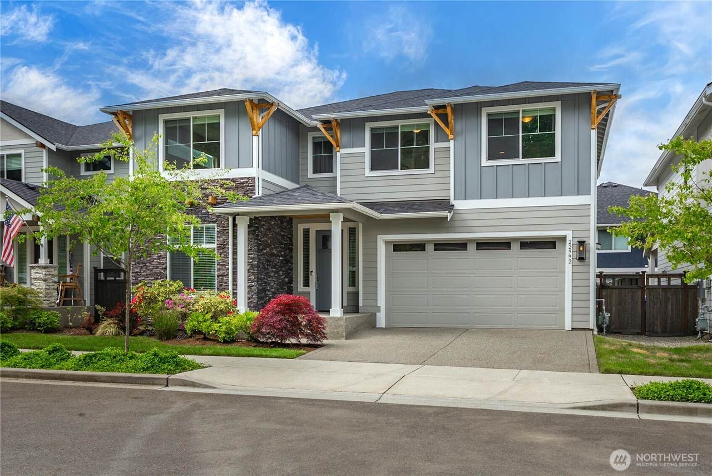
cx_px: 356
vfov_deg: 57.3
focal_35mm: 22
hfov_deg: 78.5
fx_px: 435
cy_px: 238
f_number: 7.1
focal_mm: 22
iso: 80
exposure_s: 1/100
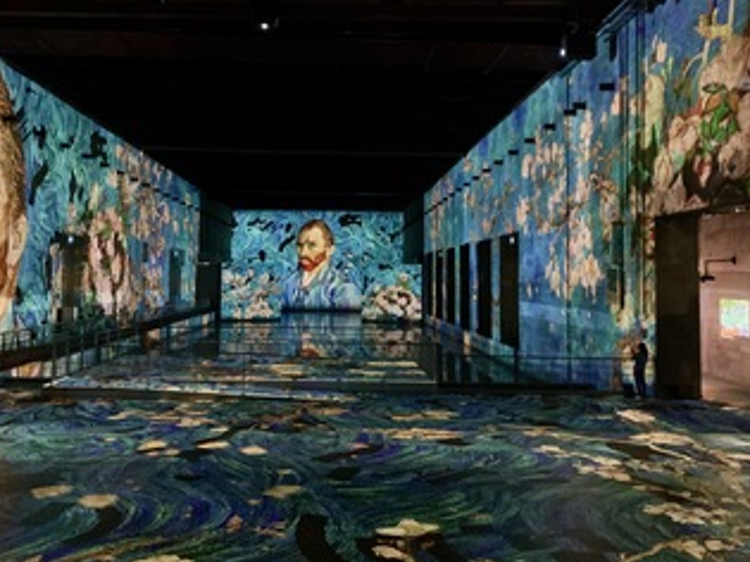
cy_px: 248
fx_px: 715
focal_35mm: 33
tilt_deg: +2.0
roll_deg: -0.4
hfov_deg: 55.3
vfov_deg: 42.8
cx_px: 336
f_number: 1.8
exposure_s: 1/16
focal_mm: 4.25
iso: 1600
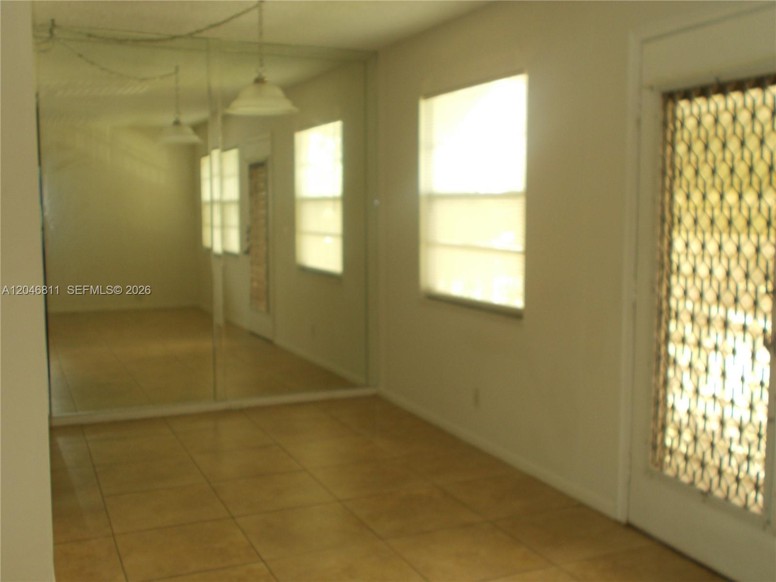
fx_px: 874
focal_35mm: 39
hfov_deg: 47.9
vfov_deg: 36.8
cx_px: 388
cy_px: 291
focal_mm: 6.9
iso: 80
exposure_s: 1/15
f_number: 3.9
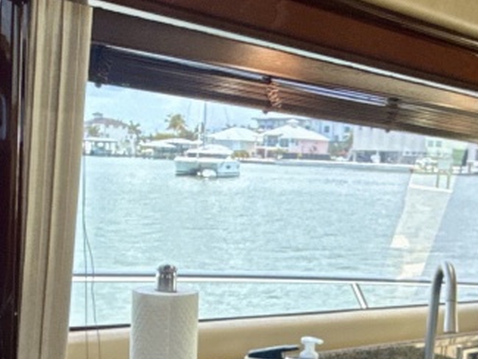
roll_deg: -3.3
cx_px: 306
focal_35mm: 62
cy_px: 371
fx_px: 856
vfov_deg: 22.6
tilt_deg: -15.7
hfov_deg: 31.0
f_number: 2.2
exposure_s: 1/92
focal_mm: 2.22
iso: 400
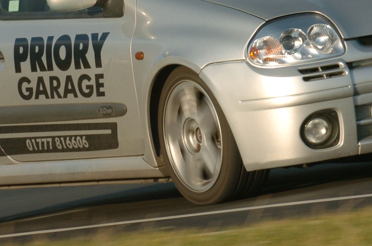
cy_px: 45
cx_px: 210
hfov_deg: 2.0
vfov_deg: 1.3
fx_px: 10826
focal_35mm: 1050
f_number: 9
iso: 200
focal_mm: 300
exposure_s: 1/200
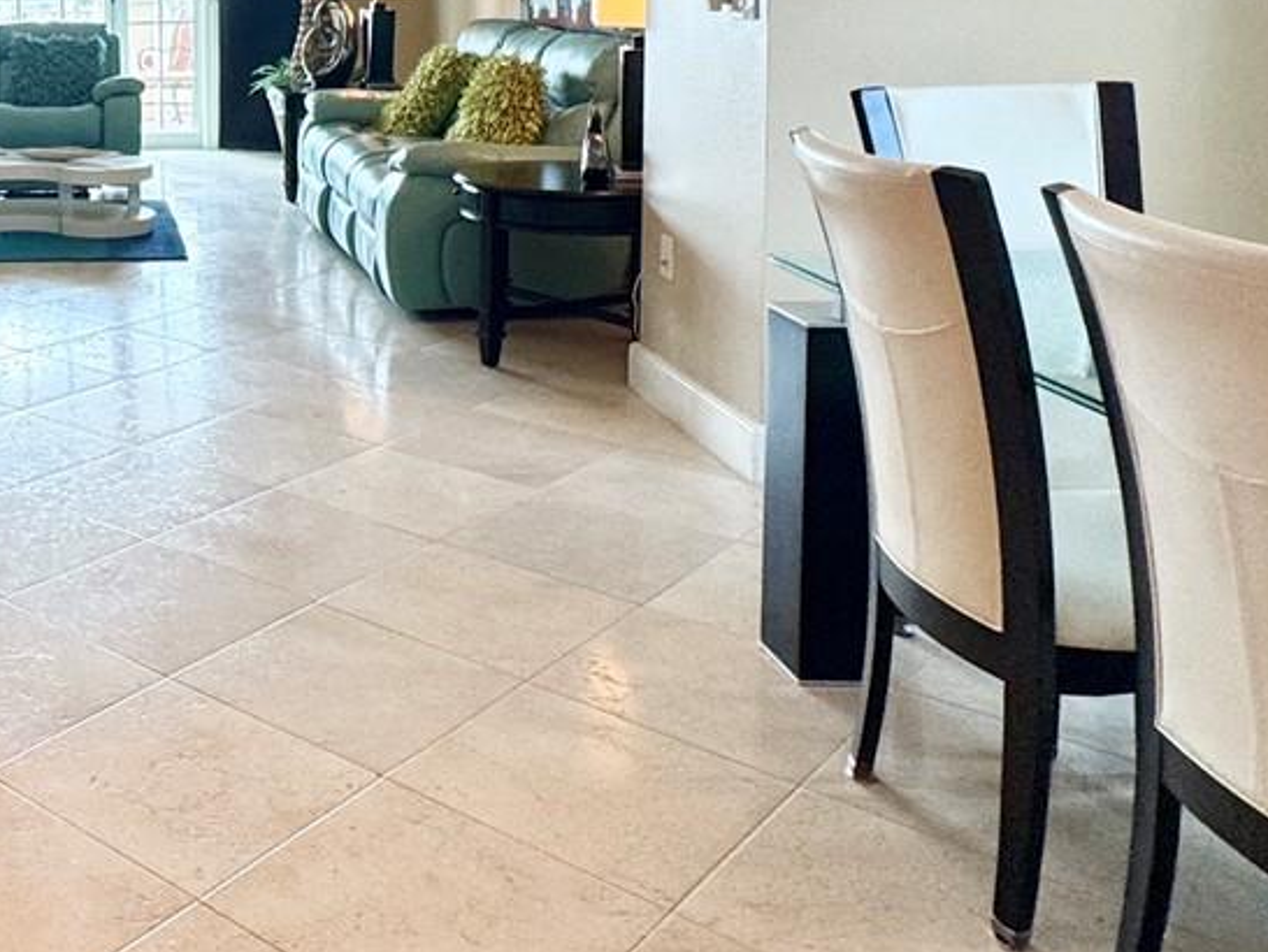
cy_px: 65
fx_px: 1503
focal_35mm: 41
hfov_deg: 39.1
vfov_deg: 33.0
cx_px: -63
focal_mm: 2.22
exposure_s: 1/120
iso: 160
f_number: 2.2
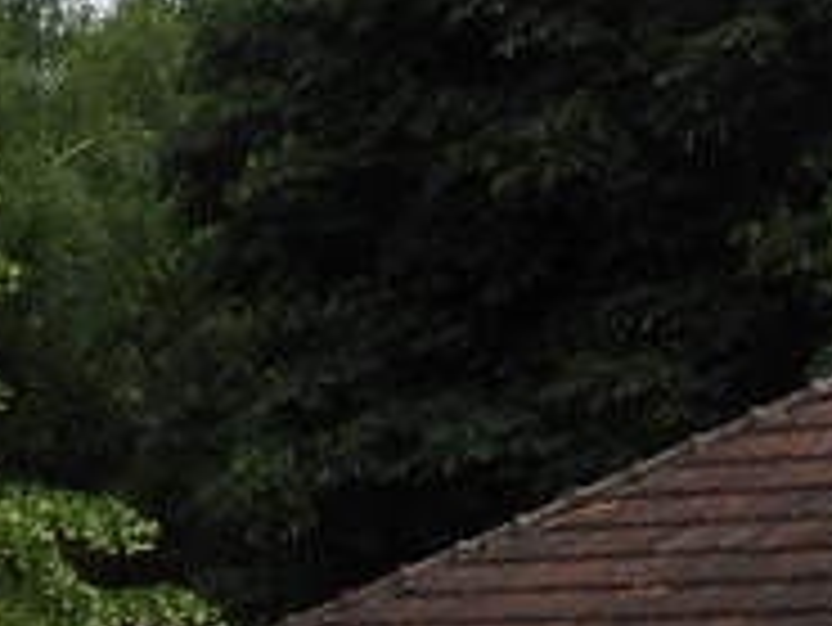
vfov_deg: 5.1
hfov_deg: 6.7
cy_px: 1581
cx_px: -828
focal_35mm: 285
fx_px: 6854
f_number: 3.2
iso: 100
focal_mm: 7.9
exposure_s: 1/1250
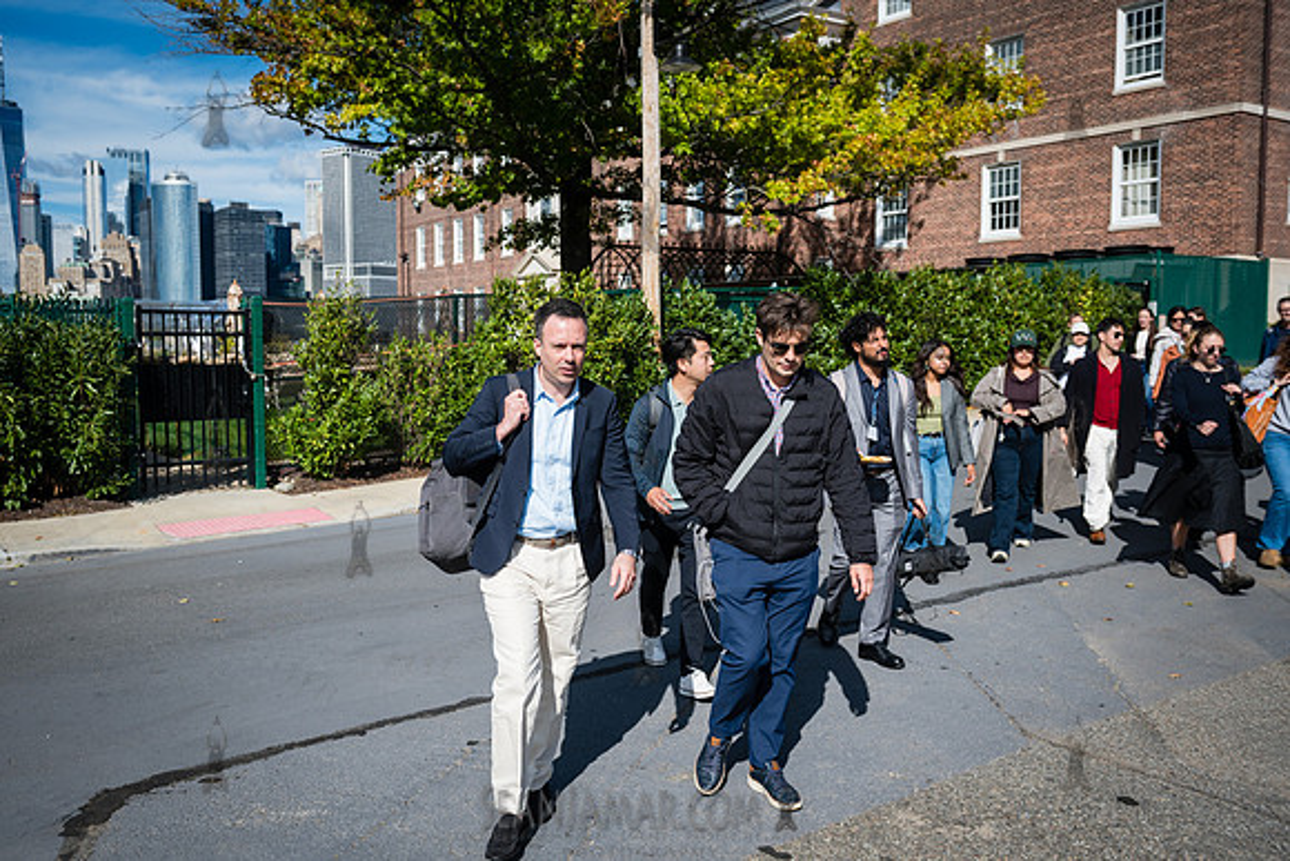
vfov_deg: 39.7
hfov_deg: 56.9
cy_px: 429
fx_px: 1191
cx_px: 619
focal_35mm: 33
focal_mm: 31
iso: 250
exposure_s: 1/2500
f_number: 4.5
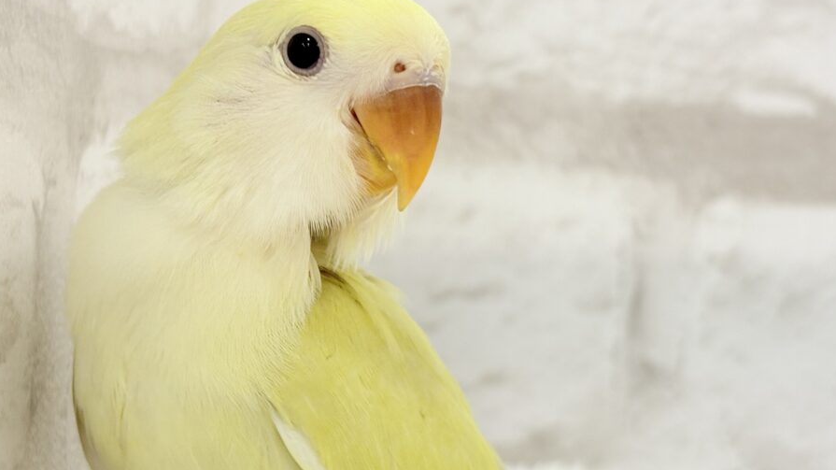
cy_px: 293
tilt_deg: -2.9
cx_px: 392
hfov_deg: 27.9
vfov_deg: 15.9
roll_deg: -2.8
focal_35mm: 76
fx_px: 1684
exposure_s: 1/60
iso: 50
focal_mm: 5.96
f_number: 1.6
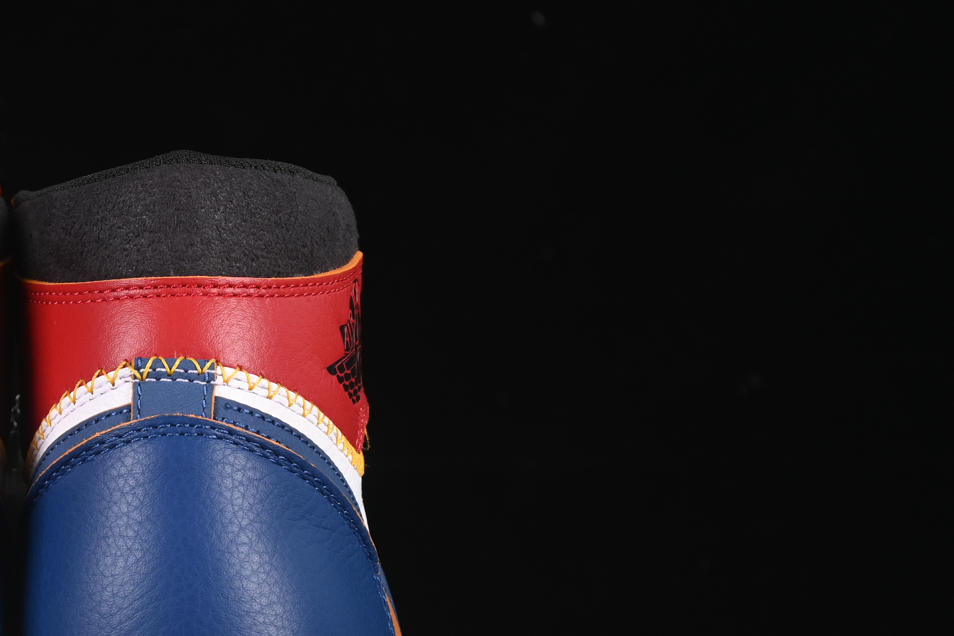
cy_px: 426
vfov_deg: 9.1
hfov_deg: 13.4
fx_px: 4001
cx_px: 49
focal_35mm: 151
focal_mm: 50
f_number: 6.3
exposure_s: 1/60
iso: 160
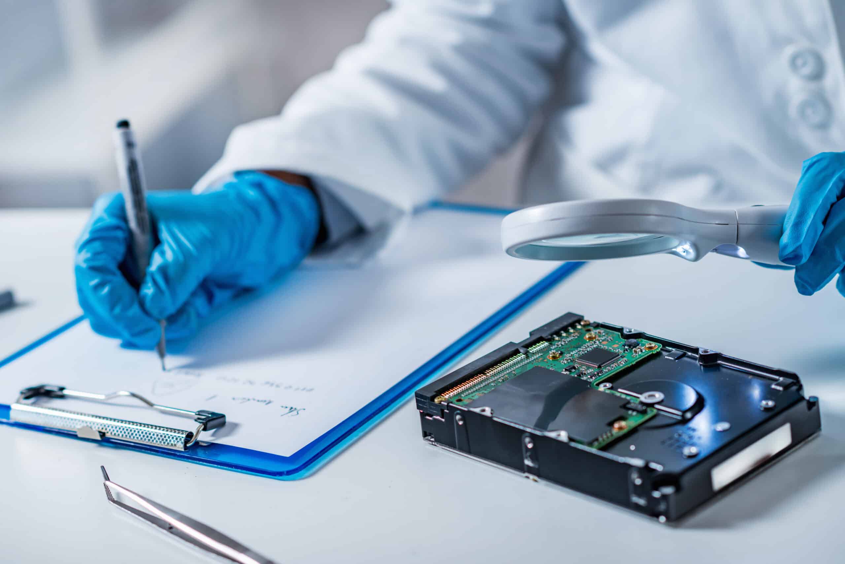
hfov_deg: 23.9
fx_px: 1996
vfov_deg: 16.1
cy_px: 282
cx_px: 422
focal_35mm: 85
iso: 100
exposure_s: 1/160
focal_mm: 85
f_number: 3.2
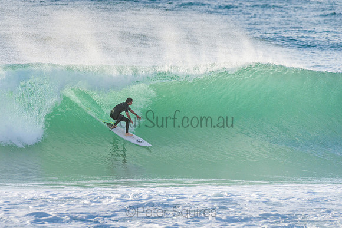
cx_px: 133
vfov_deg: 2.2
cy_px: 110
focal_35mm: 612
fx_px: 5818
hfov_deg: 3.4
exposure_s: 1/2000
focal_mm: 500
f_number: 5.6
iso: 500
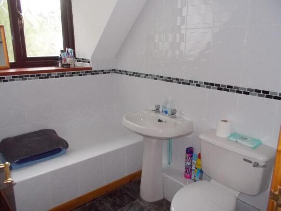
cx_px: 140
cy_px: 106
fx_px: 235
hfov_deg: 61.7
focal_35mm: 29
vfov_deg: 48.2
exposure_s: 1/30
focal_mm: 4.1
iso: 400
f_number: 3.3
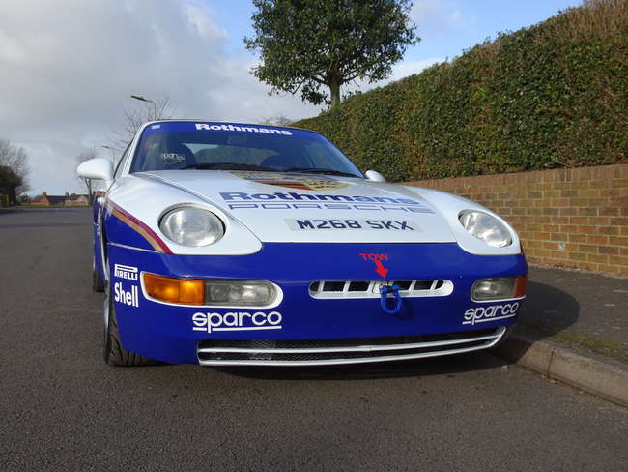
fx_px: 635
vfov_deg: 40.7
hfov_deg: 52.6
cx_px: 314
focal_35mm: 35
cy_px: 236
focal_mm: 5.98
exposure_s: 1/400
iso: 80
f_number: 4
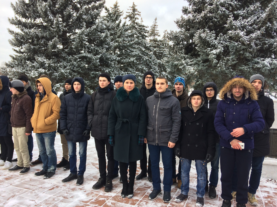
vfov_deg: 48.2
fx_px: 232
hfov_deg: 61.7
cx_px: 138
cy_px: 104
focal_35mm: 29
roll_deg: +0.2
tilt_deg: -2.6
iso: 32
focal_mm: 4.15
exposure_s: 1/250
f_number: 2.2
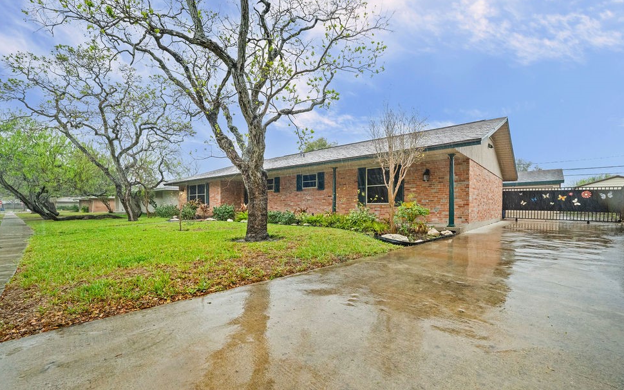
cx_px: 301
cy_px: 212
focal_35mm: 15
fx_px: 247
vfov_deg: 76.4
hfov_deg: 103.2
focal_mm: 9
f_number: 8
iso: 1600
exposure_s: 1/40
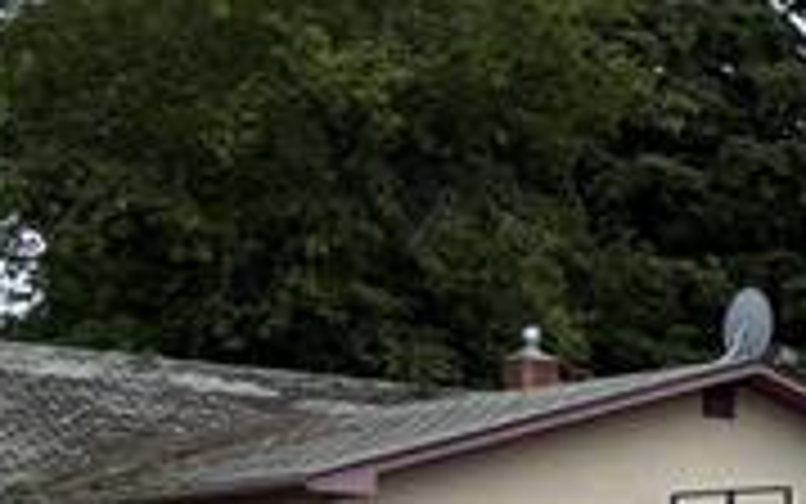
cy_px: 396
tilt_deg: +7.2
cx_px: 2251
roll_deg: +2.3
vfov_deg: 8.3
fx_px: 3472
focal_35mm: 158
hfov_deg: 10.4
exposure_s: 1/3279
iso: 50
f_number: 1.6
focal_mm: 5.96
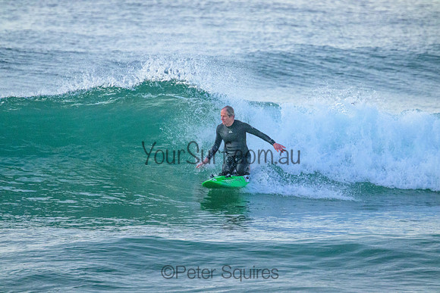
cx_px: 220
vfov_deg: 1.7
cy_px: 146
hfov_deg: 2.6
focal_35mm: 800
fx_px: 9780
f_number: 11
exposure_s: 1/1000
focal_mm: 800
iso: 8000
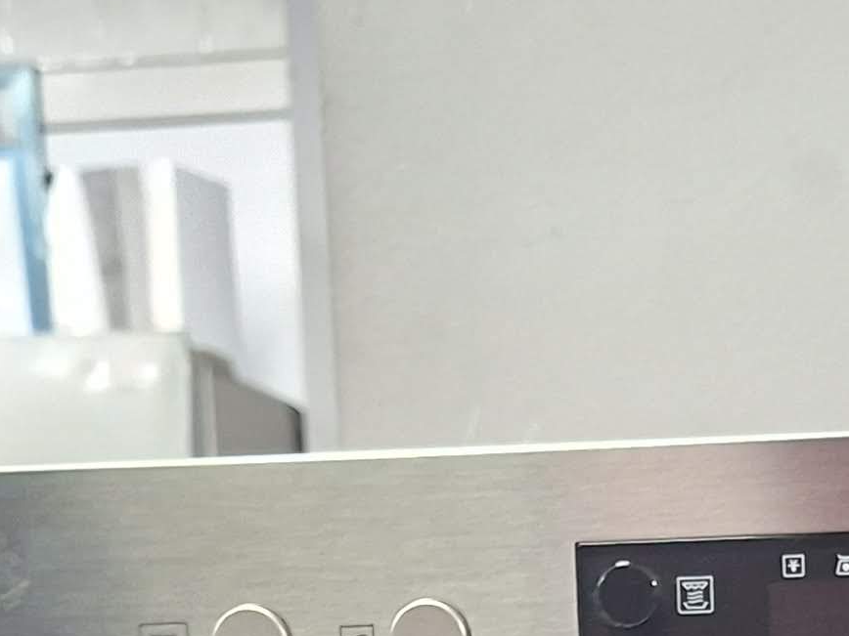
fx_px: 2600
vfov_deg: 12.1
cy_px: 1340
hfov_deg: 18.1
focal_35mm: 106
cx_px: 827
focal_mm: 5.54
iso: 320
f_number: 1.8
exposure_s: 1/33
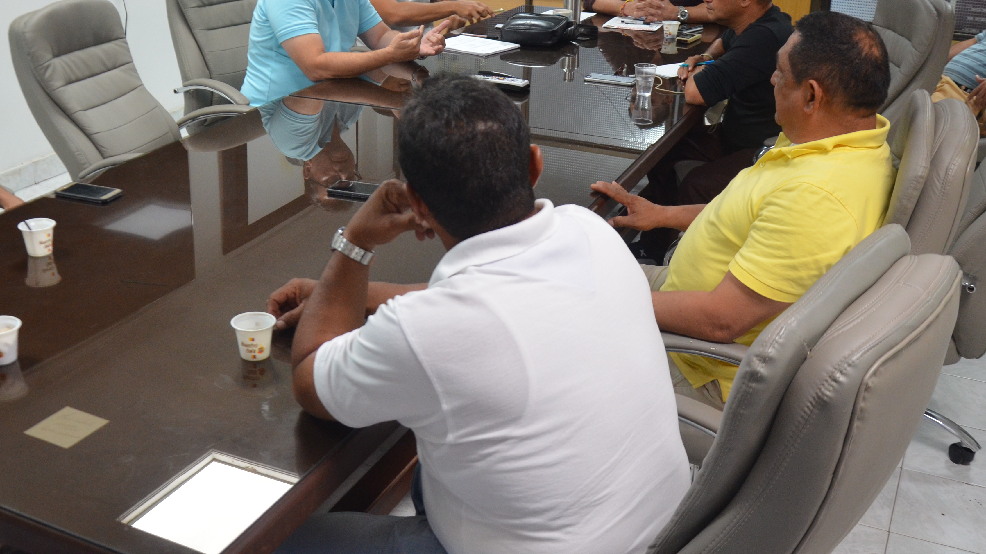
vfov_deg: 28.9
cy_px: 200
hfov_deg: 49.2
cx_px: 417
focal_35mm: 41
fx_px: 1072
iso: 800
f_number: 4
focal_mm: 18
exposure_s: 1/60
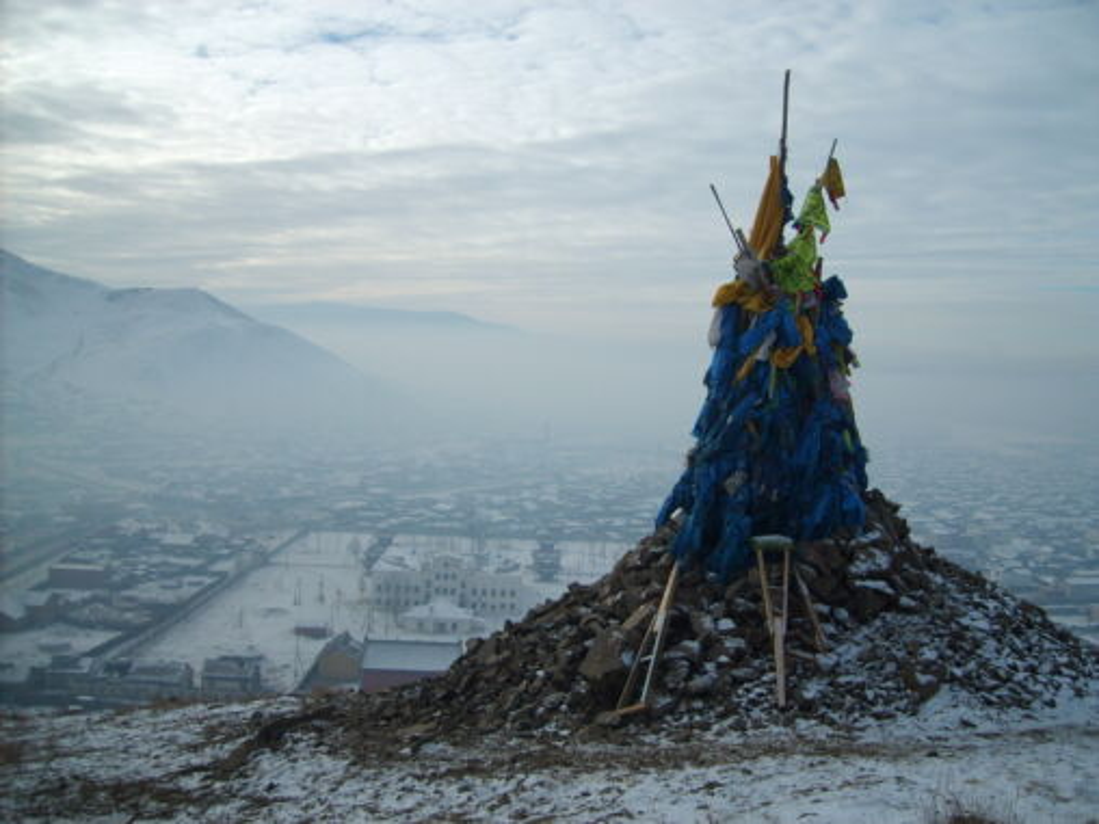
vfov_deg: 40.7
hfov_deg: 52.6
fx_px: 1111
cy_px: 412
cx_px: 550
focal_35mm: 35
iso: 50
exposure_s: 1/250
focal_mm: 5.8
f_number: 7.1
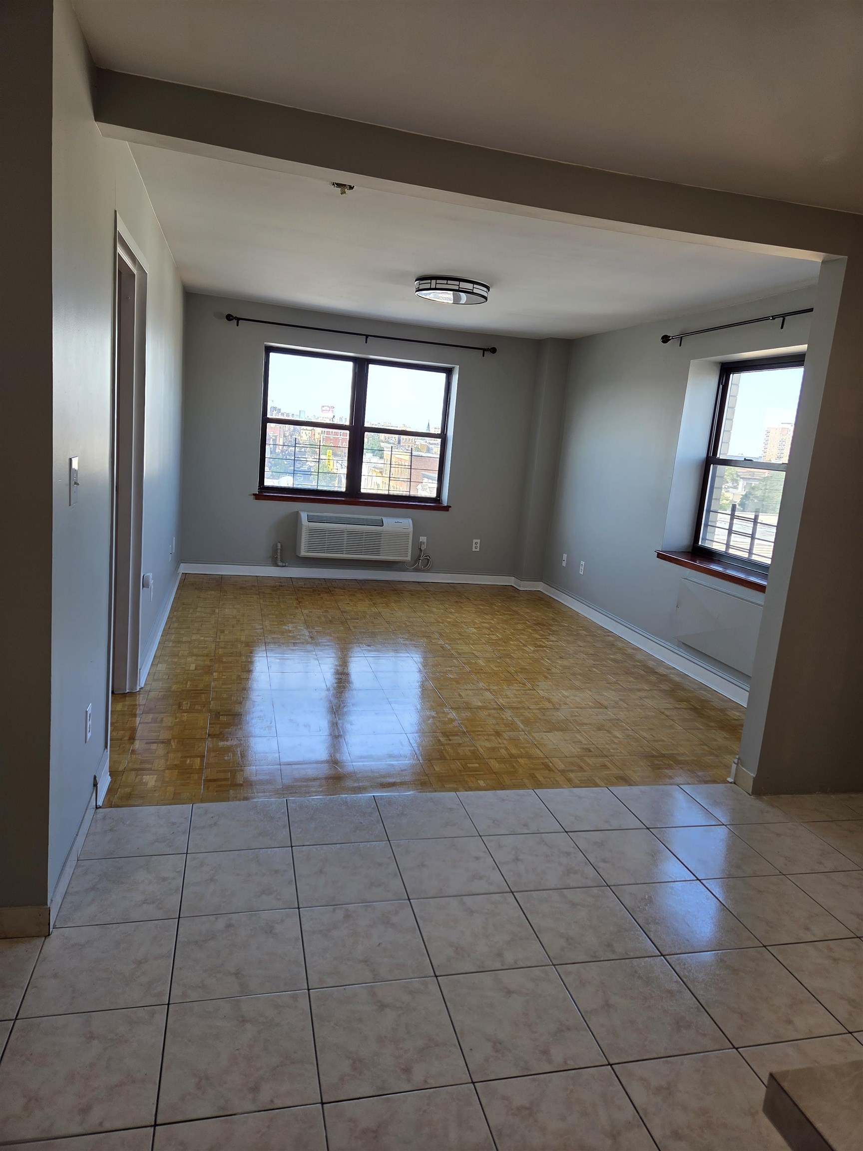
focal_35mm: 23
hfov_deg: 58.9
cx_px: 432
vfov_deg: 73.9
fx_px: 765
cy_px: 576
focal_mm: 5.4
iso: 32
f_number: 1.8
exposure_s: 1/120
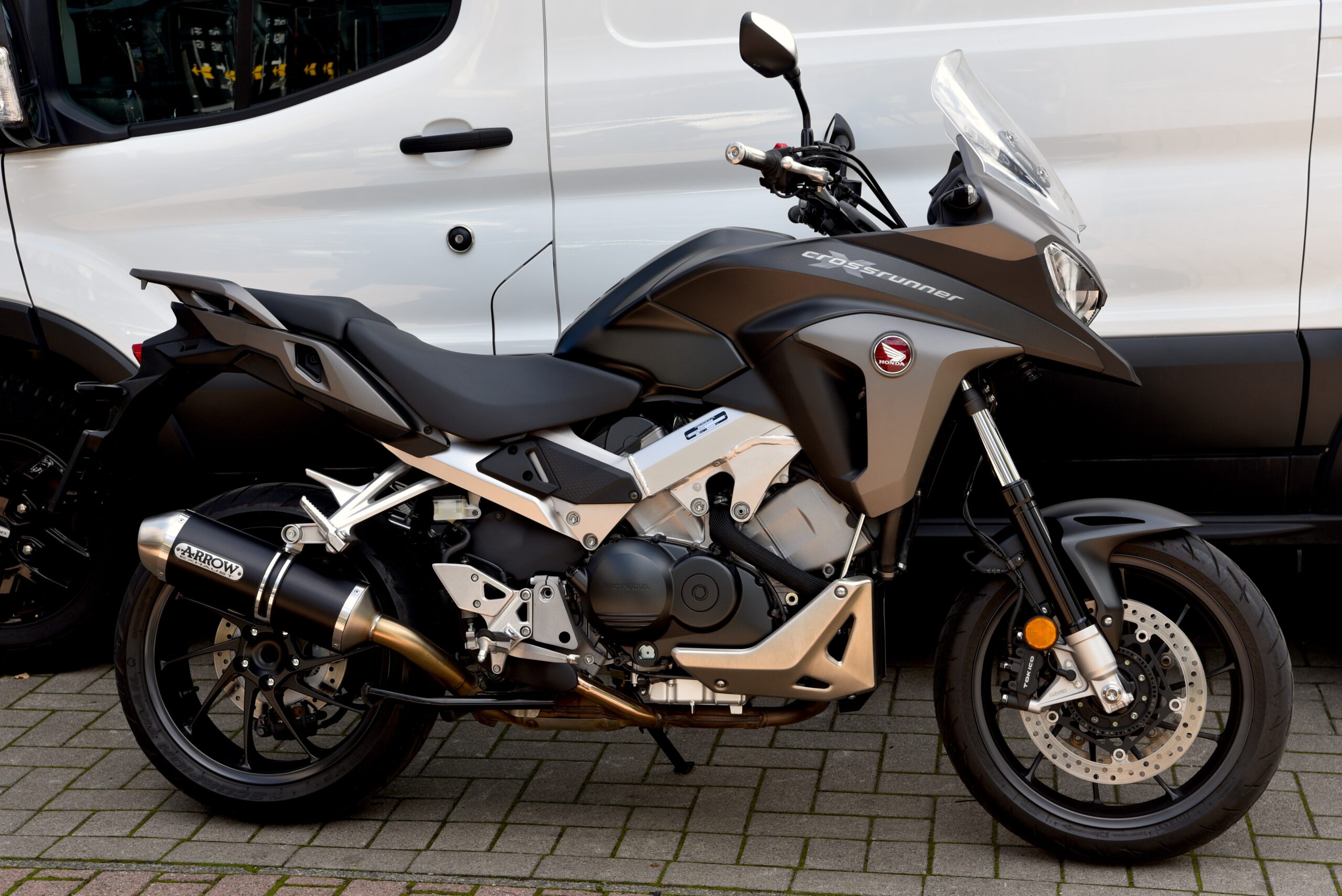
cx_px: 671
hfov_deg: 33.4
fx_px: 2237
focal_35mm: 60
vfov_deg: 22.6
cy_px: 448
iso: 200
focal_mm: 60
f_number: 6.3
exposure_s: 1/160
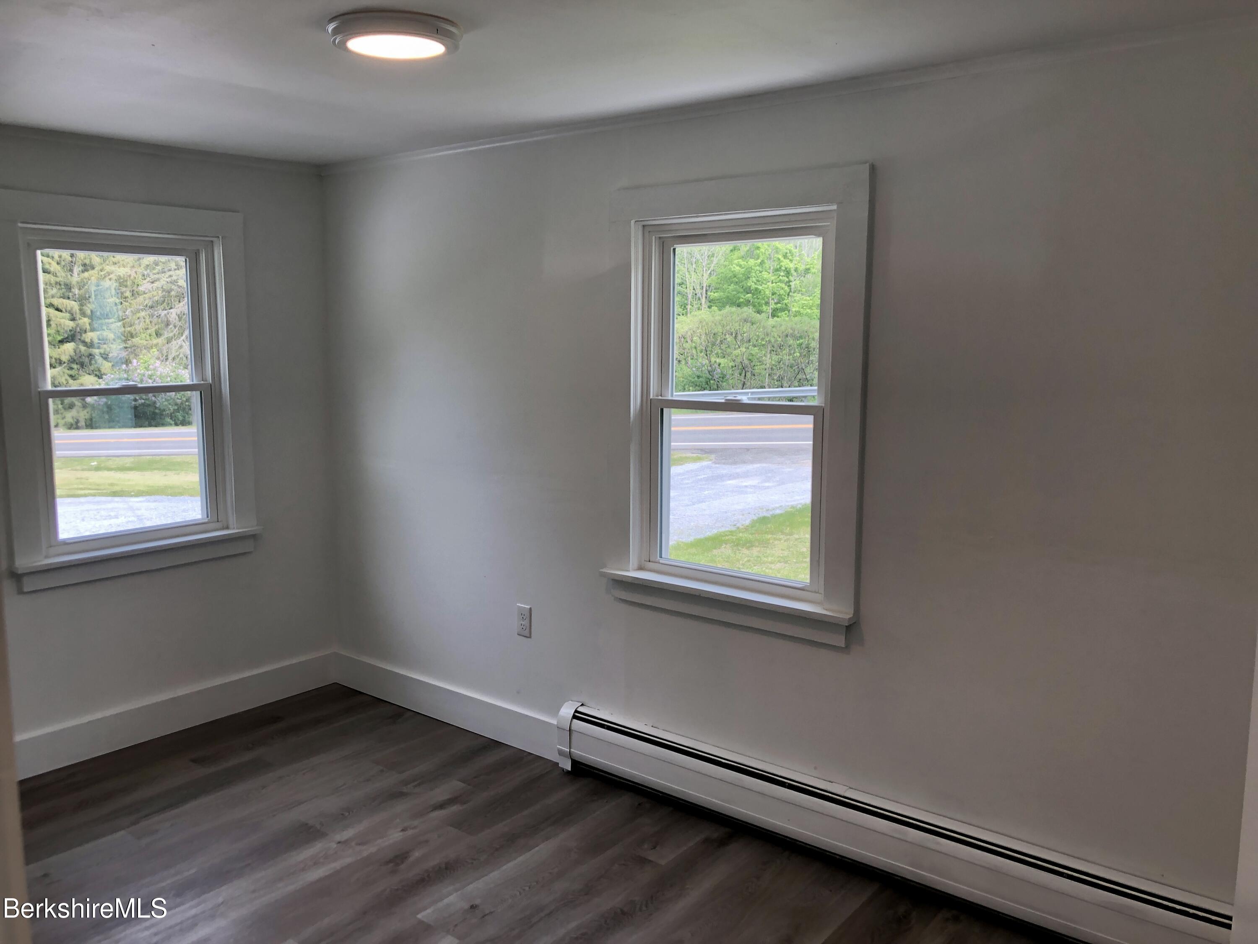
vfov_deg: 49.7
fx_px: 1018
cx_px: 629
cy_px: 472
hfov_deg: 63.4
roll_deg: -0.3
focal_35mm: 28
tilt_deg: -7.7
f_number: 1.8
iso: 20
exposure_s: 1/120
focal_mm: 3.99
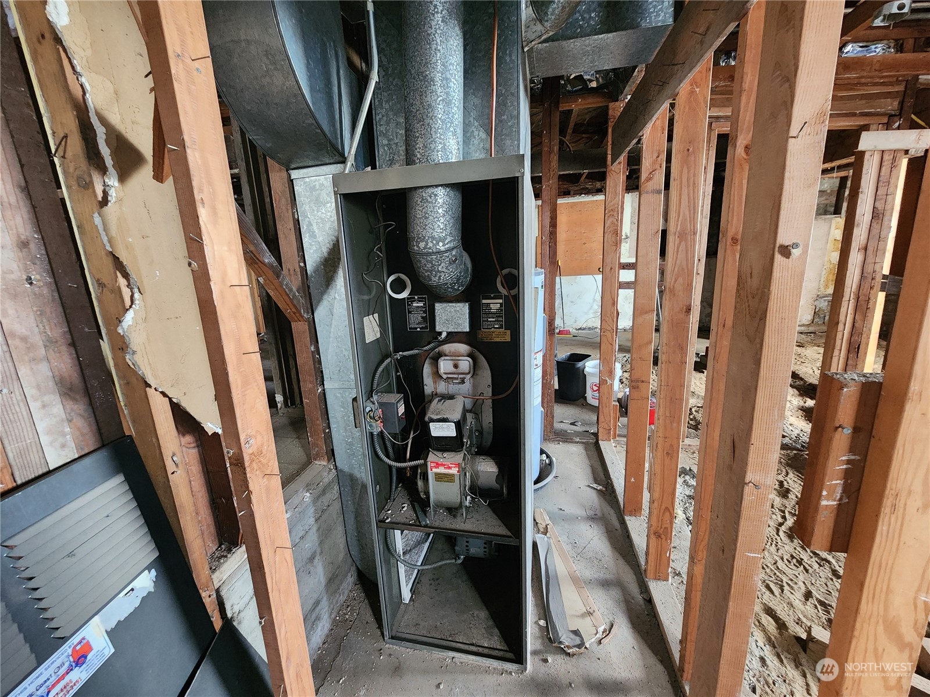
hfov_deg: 106.2
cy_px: 348
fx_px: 349
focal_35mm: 13
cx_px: 465
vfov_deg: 89.9
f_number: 2.2
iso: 500
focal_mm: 2.2
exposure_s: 1/30
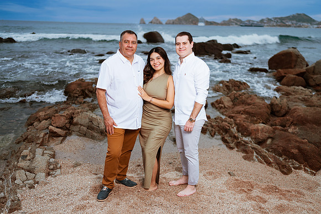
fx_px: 312
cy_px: 107
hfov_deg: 54.4
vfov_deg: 37.9
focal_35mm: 35
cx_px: 160
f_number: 1.8
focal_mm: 35
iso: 100
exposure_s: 1/500
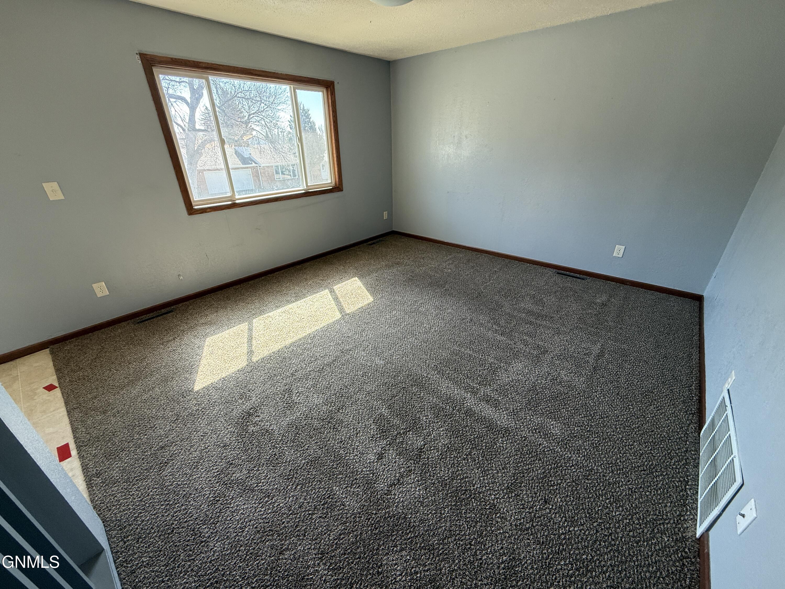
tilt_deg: -25.8
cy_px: 294
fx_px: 317
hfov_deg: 102.1
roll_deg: +0.8
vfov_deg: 85.7
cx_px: 392
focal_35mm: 14
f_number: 2.2
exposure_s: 1/99
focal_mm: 2.22
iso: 125
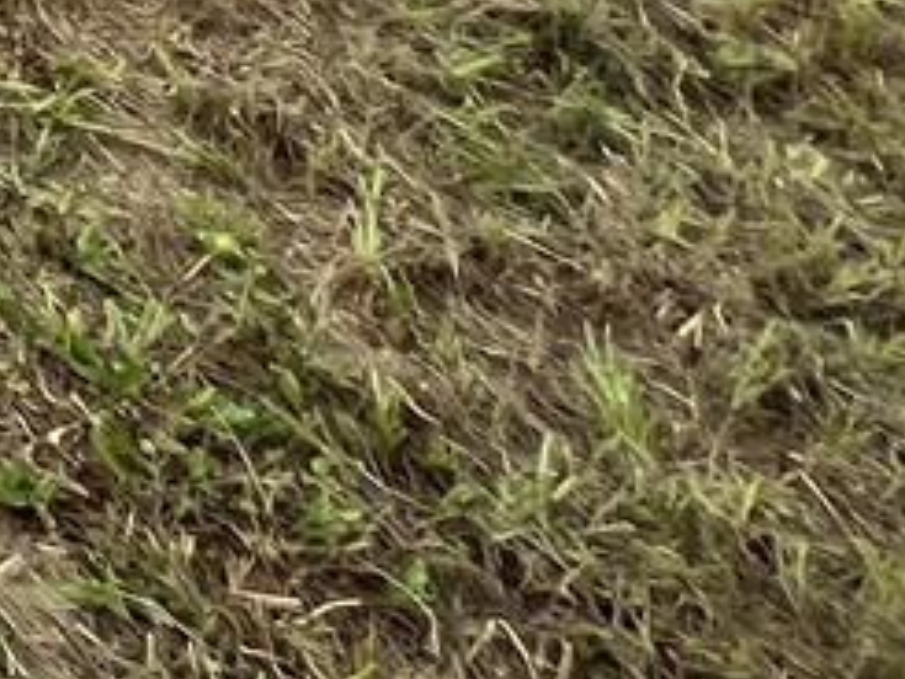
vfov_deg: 11.2
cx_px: -1777
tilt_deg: -11.2
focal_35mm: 85
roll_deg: -0.3
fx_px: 2223
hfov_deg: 11.7
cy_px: -1340
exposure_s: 1/598
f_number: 1.8
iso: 32
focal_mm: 1.57
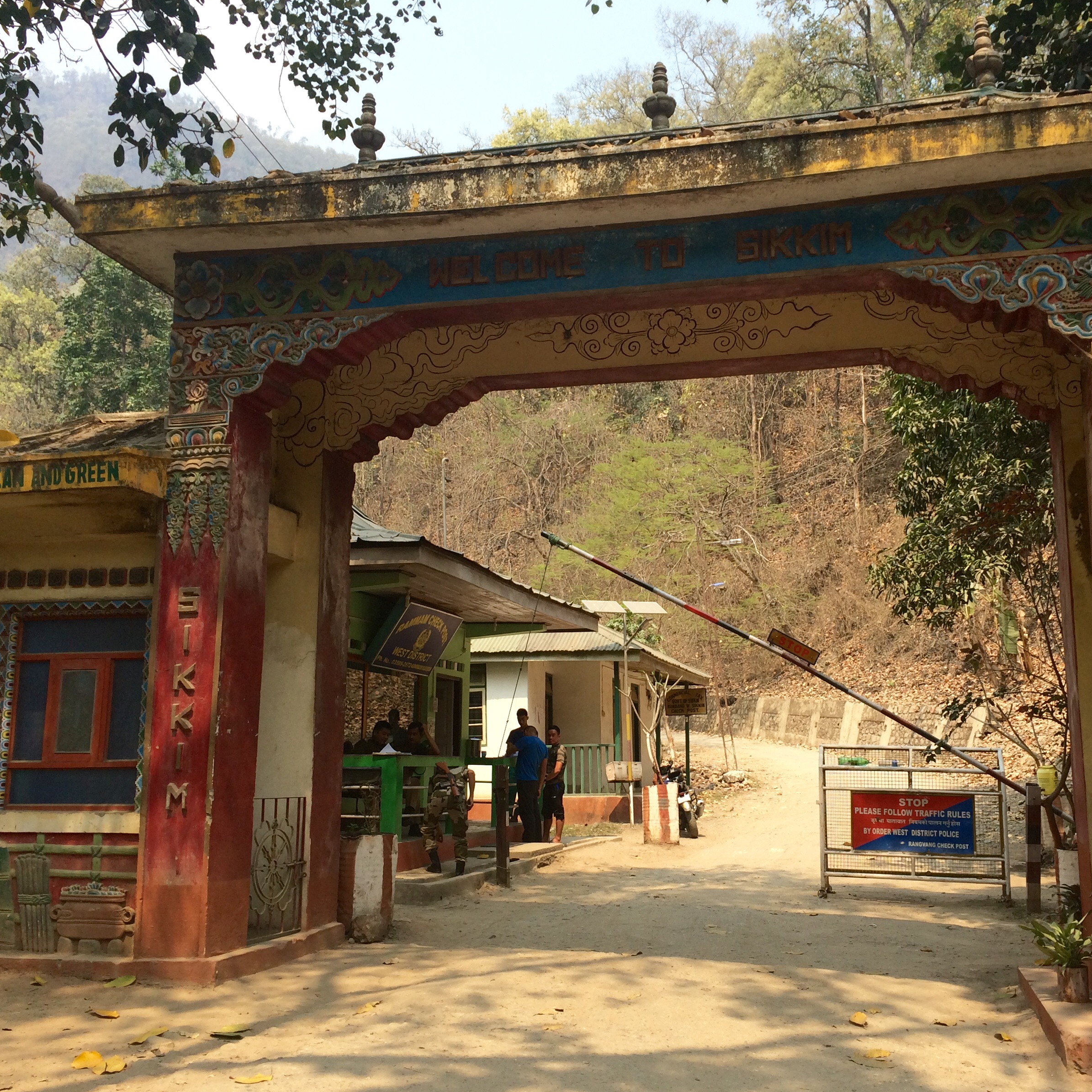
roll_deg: +0.5
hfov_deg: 47.0
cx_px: 640
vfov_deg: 47.2
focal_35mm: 35
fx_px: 1249
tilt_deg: +10.3
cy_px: 556
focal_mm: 4.15
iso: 32
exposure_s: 1/820
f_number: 2.2
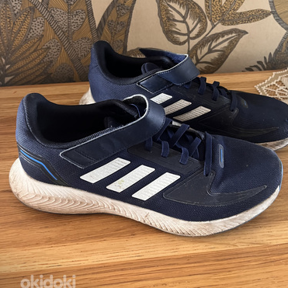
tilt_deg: -38.7
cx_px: 144
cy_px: 115
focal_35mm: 31
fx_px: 292
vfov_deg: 52.2
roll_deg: +1.0
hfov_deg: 52.5
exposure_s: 1/39
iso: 640
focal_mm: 5.1
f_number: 1.6
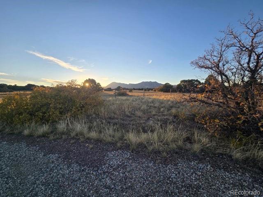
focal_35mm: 13
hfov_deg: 106.2
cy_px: 98
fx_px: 99
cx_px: 132
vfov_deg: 89.9
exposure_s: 1/692
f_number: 2.2
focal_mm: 2.2
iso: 50
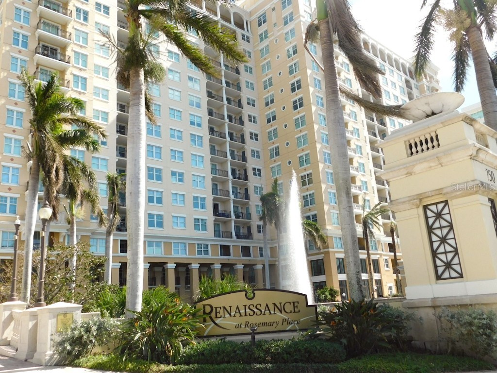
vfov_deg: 46.8
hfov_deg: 60.0
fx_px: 431
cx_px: 248
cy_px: 186
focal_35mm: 30
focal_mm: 5.3
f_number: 3.2
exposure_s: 1/800
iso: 125
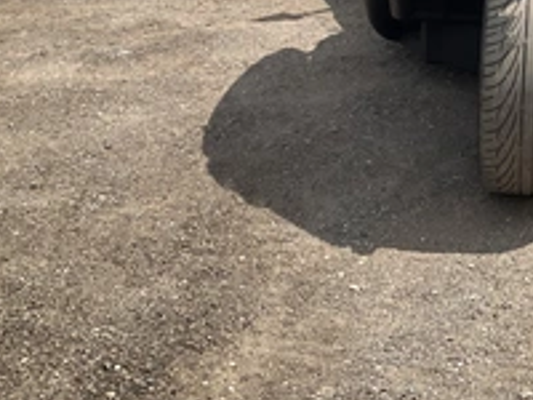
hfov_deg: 31.4
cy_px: 24
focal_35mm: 58
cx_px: 496
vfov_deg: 24.4
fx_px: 893
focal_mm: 3
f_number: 1.8
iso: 25
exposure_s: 1/1730
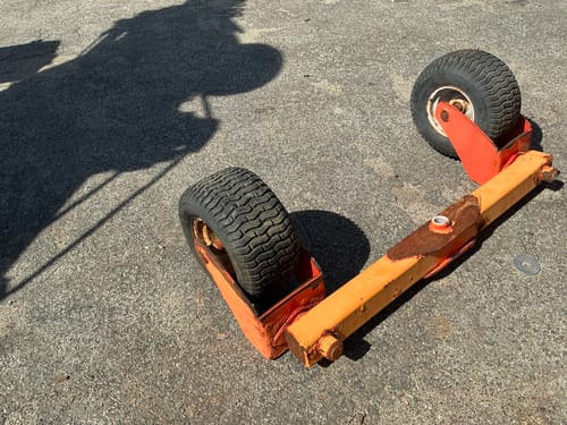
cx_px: 284
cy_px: 212
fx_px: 459
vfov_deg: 49.7
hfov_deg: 63.4
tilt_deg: -45.1
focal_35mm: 28
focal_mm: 3
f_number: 1.8
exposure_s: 1/1377
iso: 25
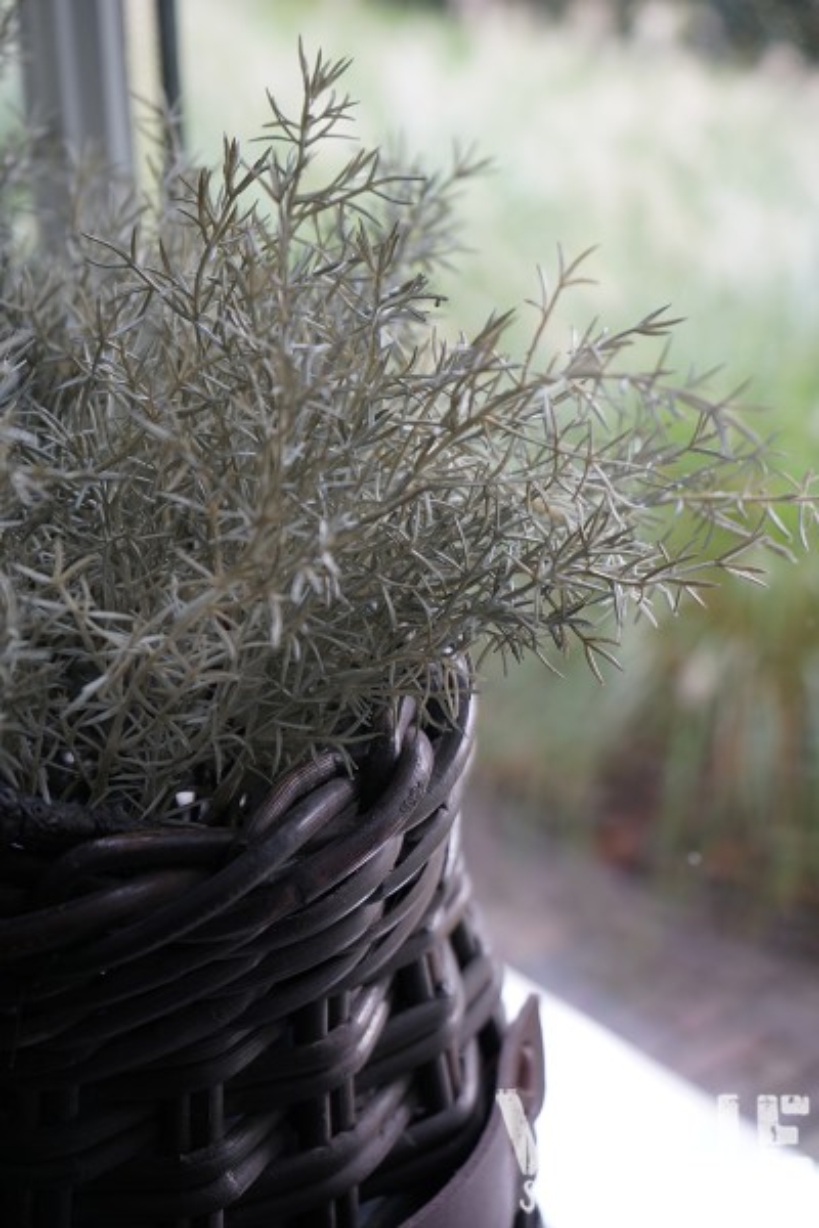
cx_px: 410
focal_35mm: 58
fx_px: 1979
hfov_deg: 23.4
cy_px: 614
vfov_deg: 34.5
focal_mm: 58
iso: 320
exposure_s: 1/60
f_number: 5
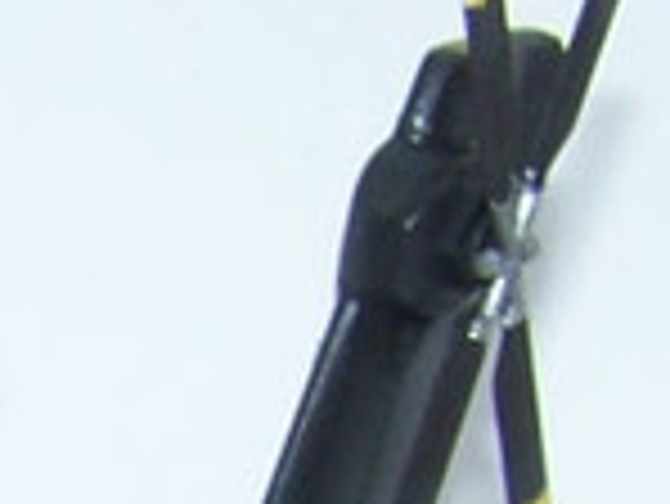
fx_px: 5269
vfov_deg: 5.1
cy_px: 1616
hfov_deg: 6.9
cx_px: -924
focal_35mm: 272
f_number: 5.6
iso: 80
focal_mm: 6.3
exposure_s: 1/750
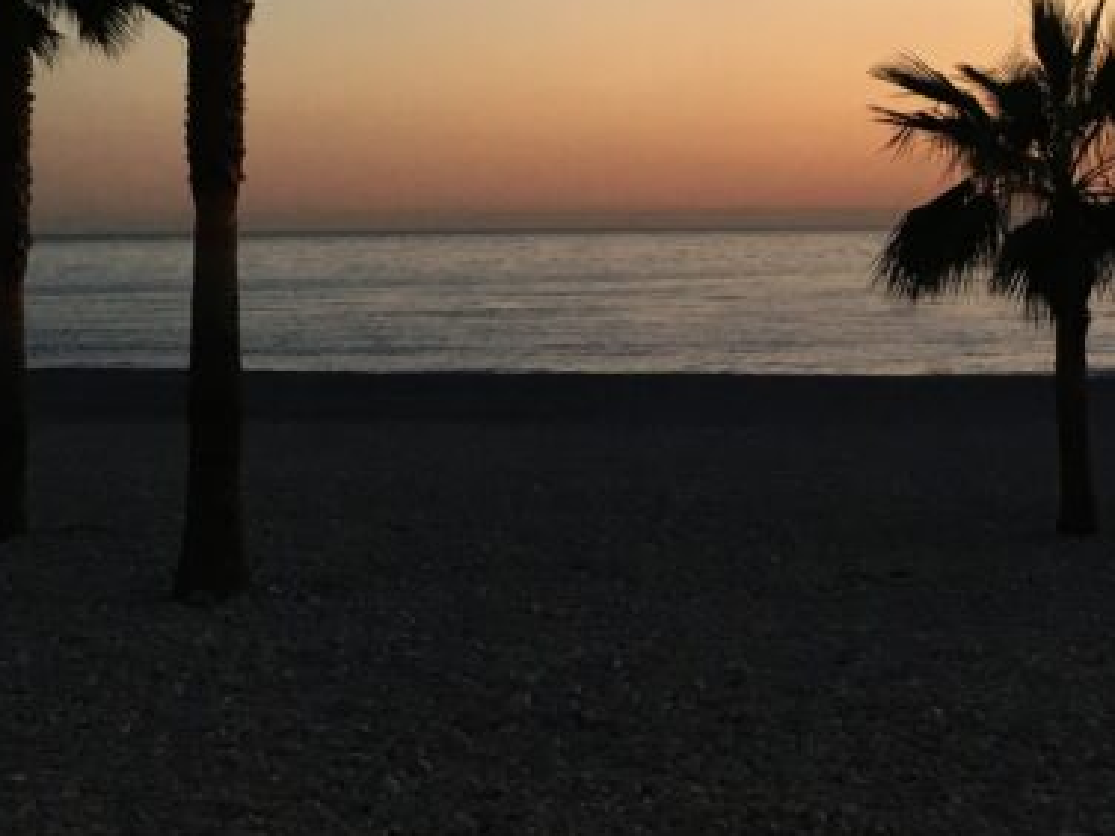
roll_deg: -0.3
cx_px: 724
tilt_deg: +0.4
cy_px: 116
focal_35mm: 79
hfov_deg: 24.6
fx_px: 2545
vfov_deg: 18.4
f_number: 2.2
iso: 80
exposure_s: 1/33
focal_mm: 4.15
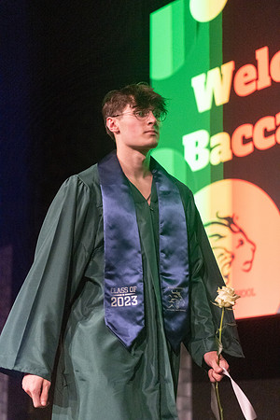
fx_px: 817
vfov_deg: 28.8
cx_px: 140
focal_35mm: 70
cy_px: 210
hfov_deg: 19.5
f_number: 2.8
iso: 16000
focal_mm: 70
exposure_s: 1/1000
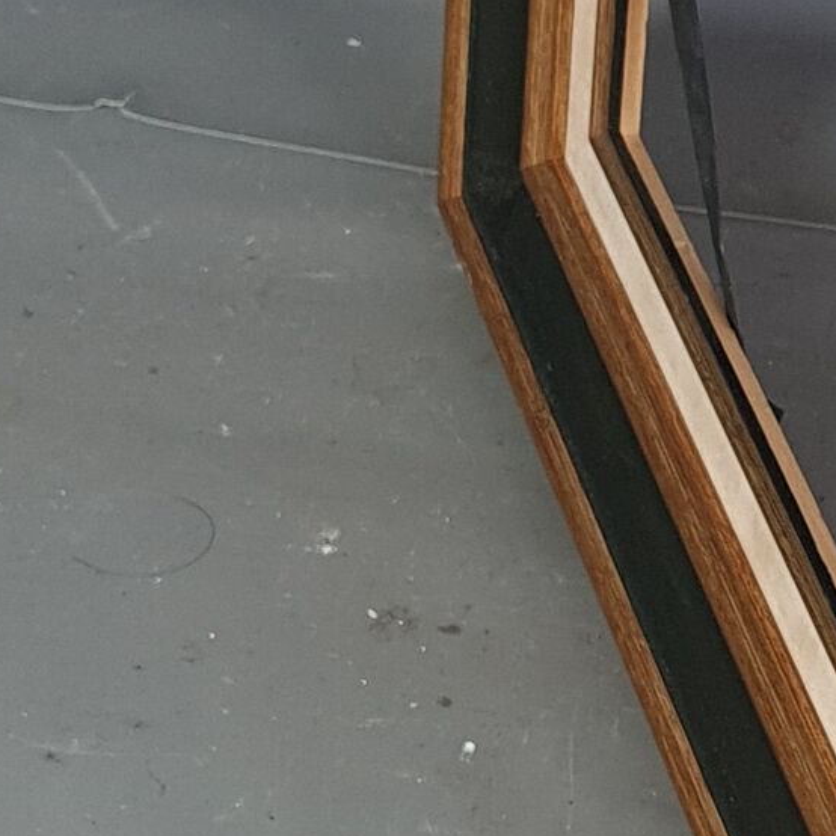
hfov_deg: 19.2
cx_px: 1111
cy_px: 216
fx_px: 2268
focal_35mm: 83
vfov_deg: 20.7
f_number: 1.8
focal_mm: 5.4
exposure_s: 1/50
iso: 64
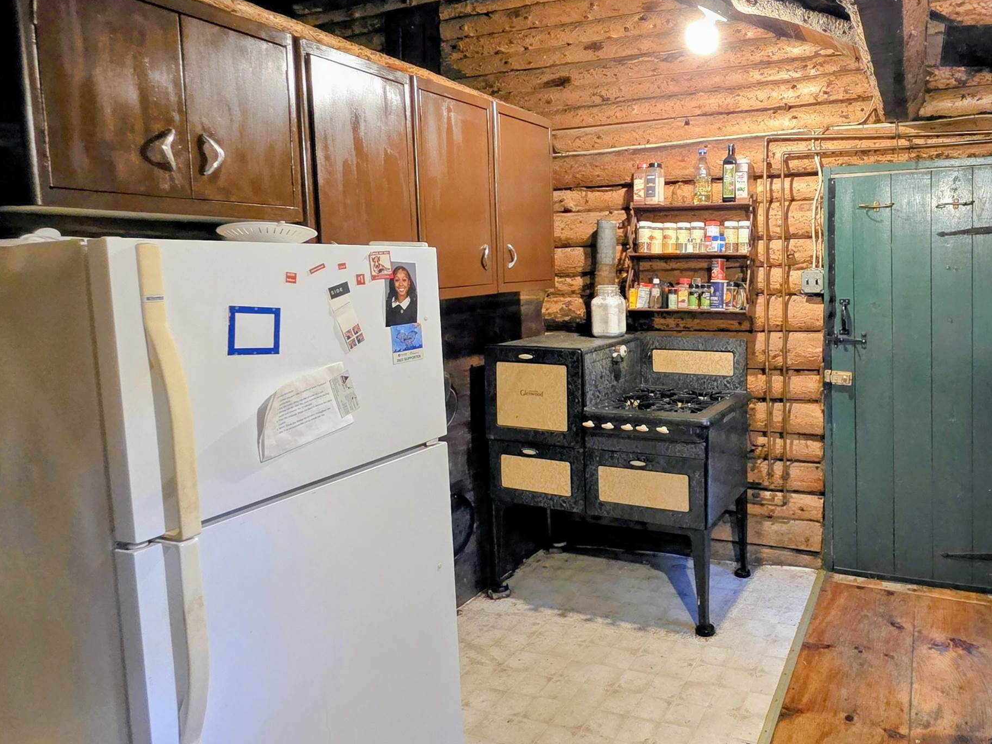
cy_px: 324
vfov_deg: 60.9
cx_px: 690
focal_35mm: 22
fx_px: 630
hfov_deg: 73.2
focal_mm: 2.2
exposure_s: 1/60
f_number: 1.9
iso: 800
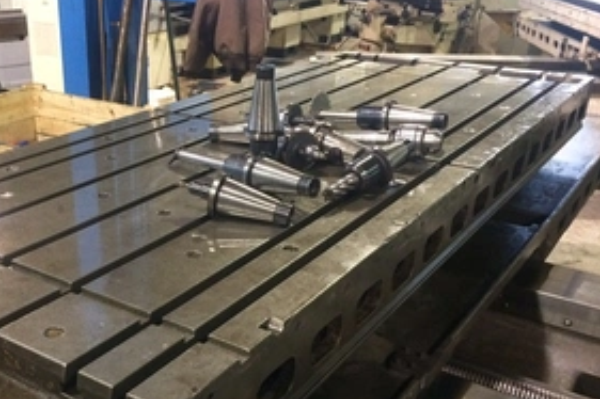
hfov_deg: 44.9
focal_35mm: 43
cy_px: 256
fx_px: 716
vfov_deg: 31.0
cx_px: 209
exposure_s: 1/30
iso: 320
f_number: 2.2
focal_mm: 4.15
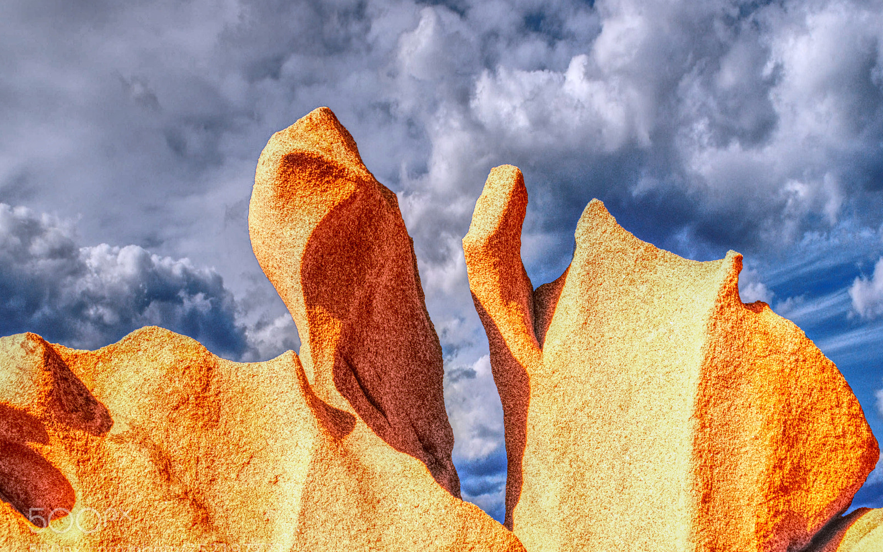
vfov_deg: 9.2
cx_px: 439
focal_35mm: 142
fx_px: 3417
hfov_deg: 14.7
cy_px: 295
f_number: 11
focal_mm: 92
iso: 800
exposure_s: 1/1000
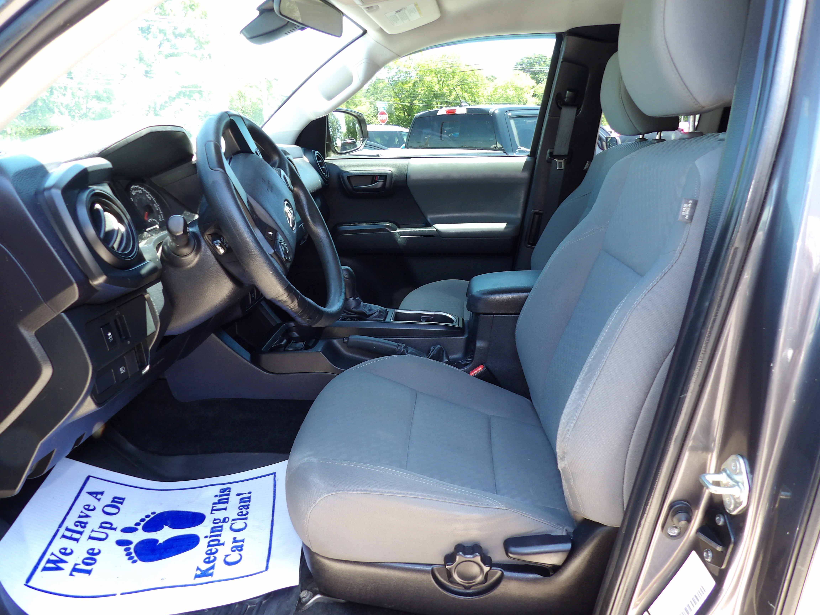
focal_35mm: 24
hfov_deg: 71.6
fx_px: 569
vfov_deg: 56.8
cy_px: 308
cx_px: 410
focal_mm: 4.3
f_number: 3.2
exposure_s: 1/33
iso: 129
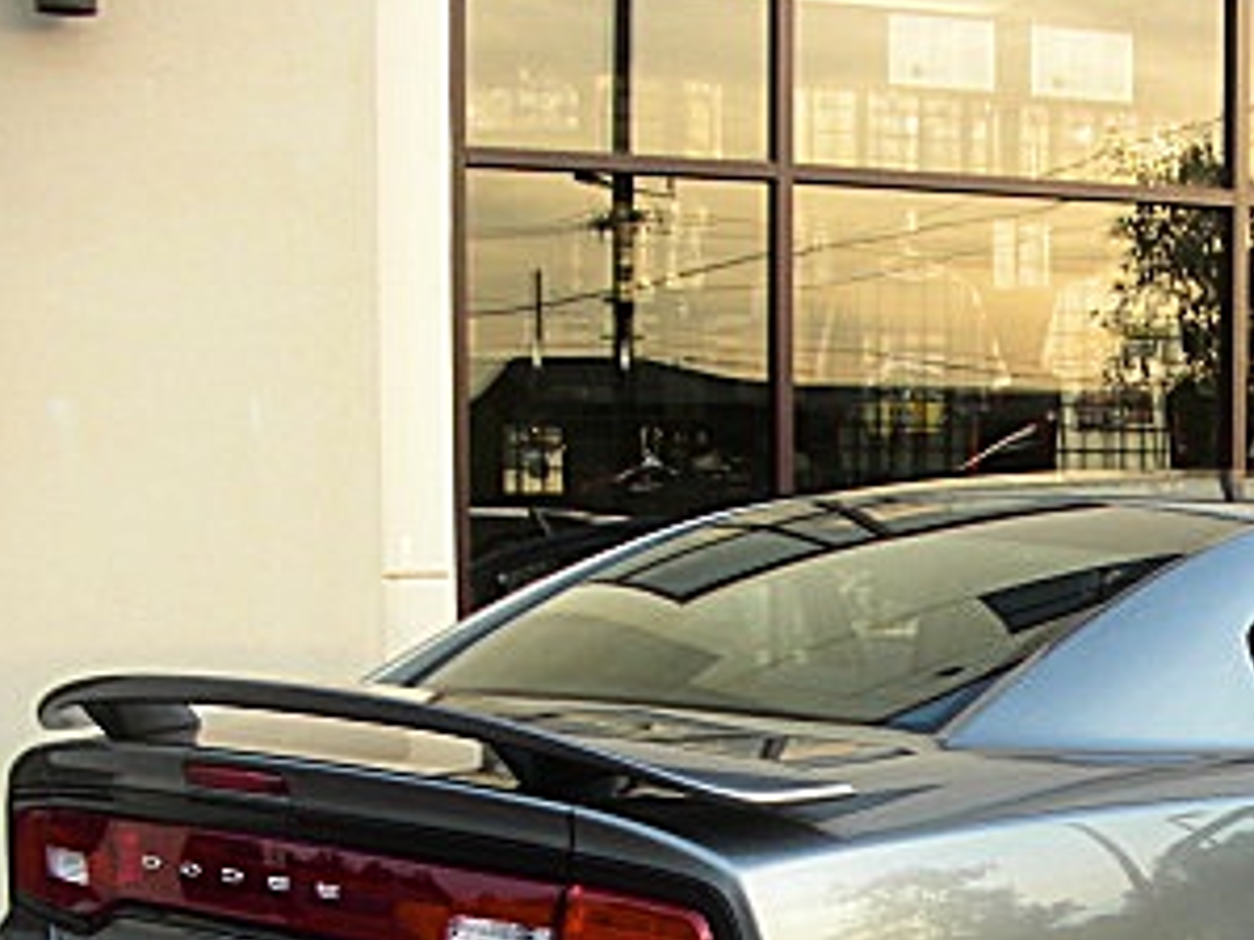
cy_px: 957
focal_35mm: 77
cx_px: 1254
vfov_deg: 18.6
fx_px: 2788
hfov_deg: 24.2
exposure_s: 1/60
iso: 50
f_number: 2.8
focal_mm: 6.3
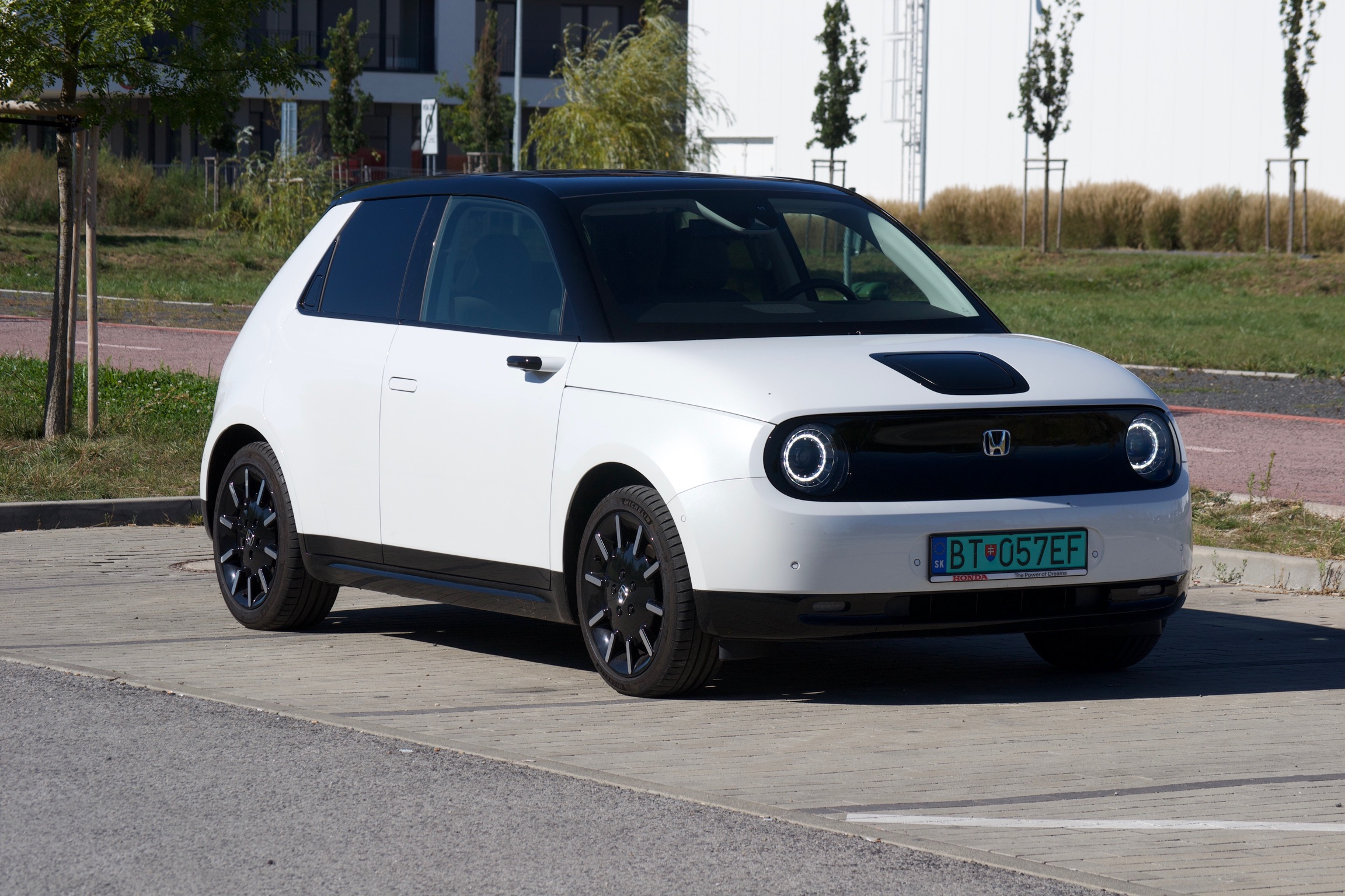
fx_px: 4595
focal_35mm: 123
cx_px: 672
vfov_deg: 11.1
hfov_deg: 16.7
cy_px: 448
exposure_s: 1/320
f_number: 9
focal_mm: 82
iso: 100
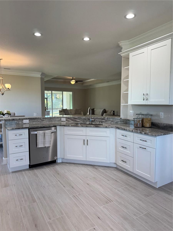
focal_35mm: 24
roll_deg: +0.7
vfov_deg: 71.6
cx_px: 86
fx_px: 160
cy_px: 116
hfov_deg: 56.8
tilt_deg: -5.5
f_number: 1.78
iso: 80
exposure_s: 1/120
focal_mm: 6.76
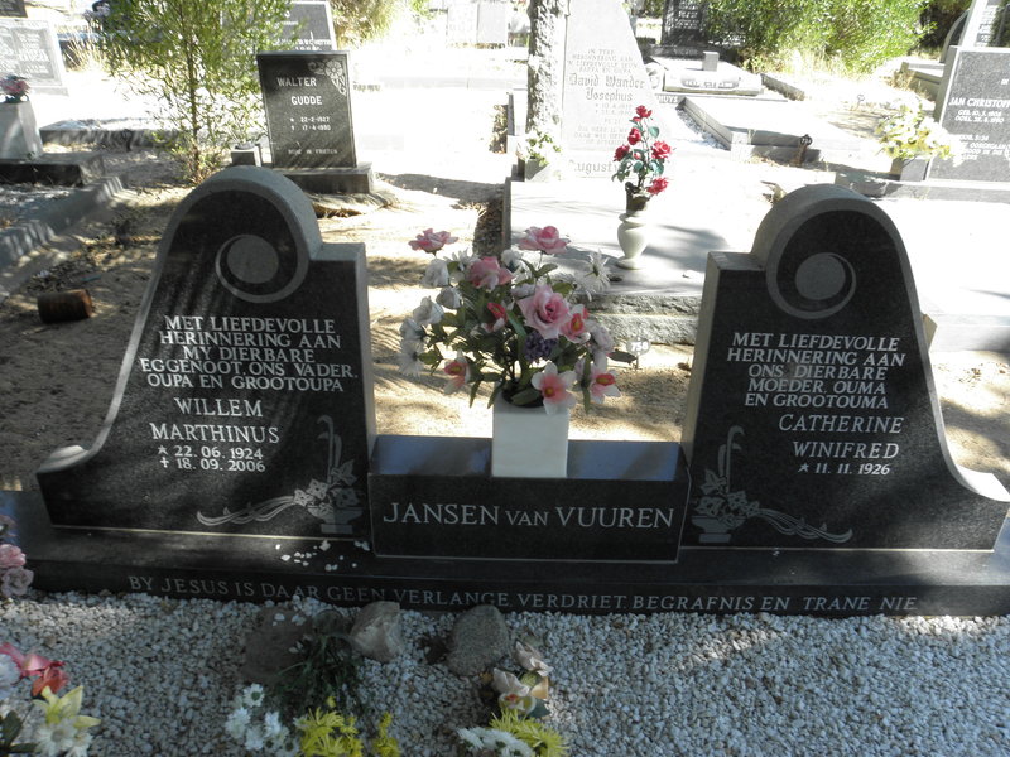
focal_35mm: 26
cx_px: 505
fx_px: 759
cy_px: 378
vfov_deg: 53.1
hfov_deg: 67.3
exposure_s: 1/60
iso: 64
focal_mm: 4.6
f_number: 5
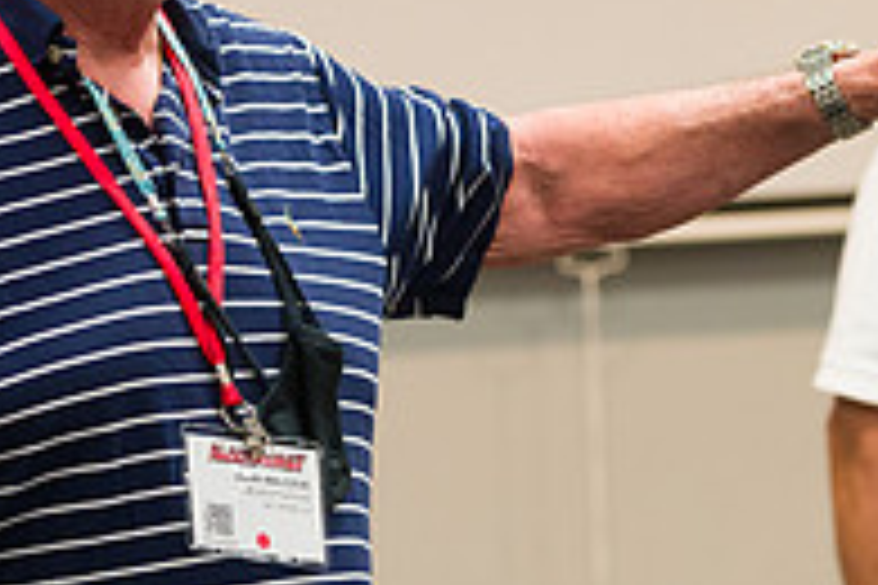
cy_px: 45
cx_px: 639
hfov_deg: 7.1
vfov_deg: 4.7
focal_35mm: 291
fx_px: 7097
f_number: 3.2
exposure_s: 1/125
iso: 2500
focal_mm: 98
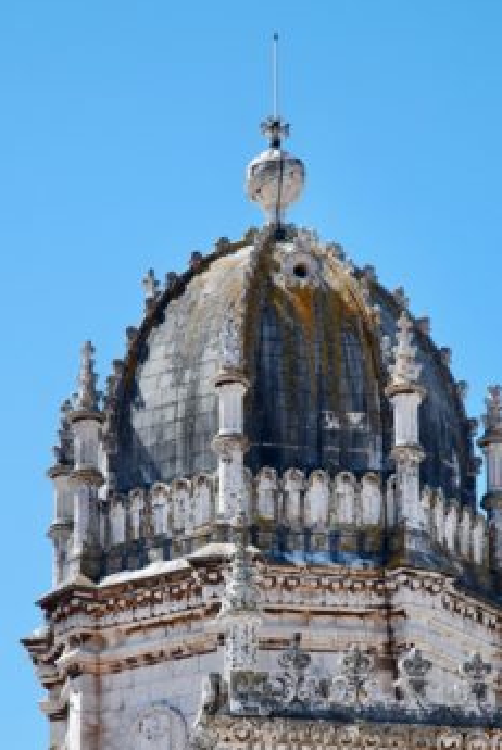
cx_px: 292
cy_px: 502
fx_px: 3170
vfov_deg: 13.5
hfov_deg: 9.1
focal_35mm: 152
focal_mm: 70
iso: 200
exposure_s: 1/400
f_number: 5
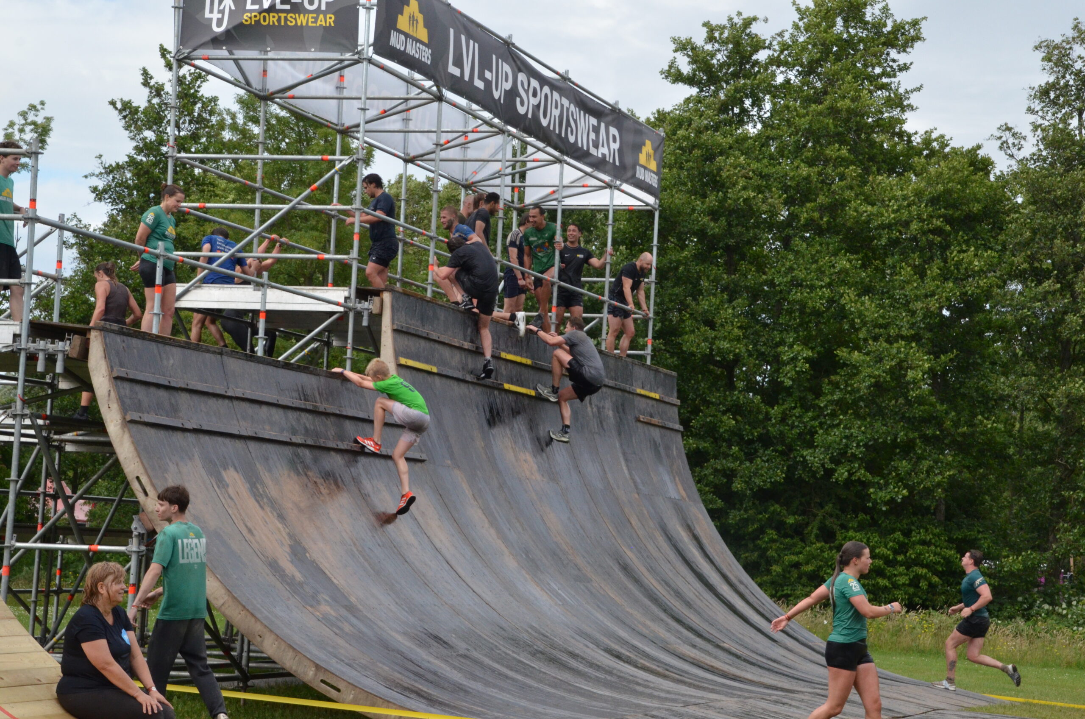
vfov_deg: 15.1
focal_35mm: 90
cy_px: 360
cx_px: 542
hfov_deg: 22.7
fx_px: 2707
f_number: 14
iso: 1250
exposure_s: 1/800
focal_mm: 60
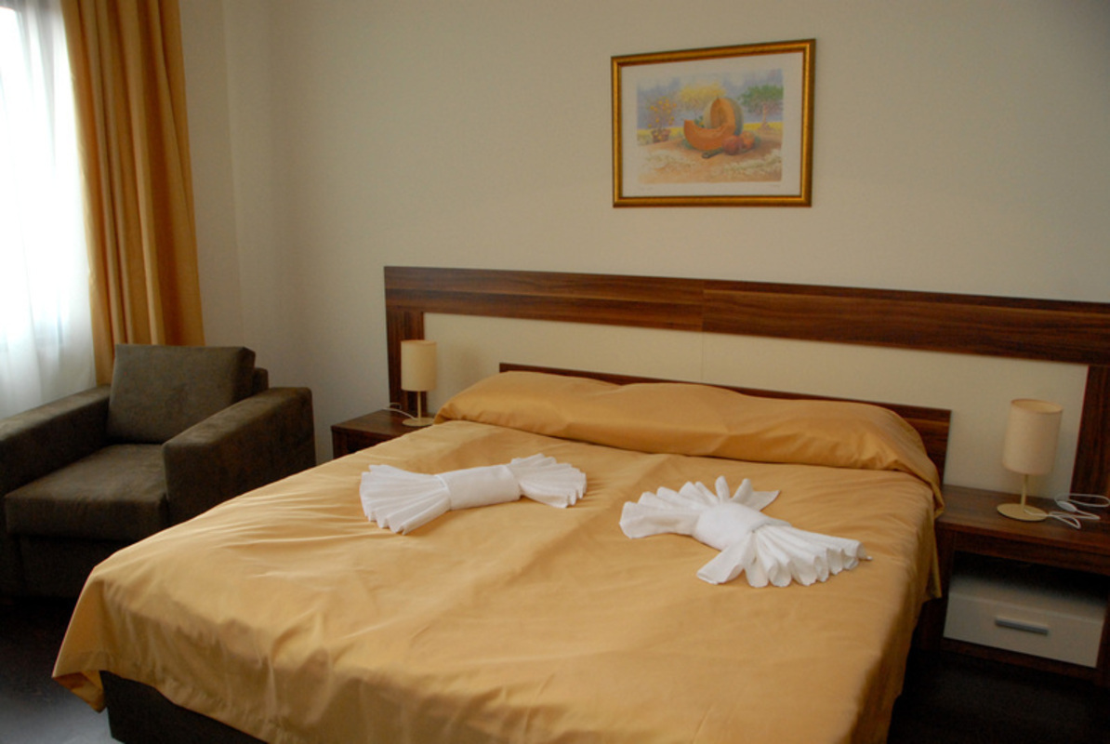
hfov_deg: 67.3
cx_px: 555
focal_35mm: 27
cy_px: 372
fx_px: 834
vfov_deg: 48.1
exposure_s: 1/100
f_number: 5
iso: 1000
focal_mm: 18
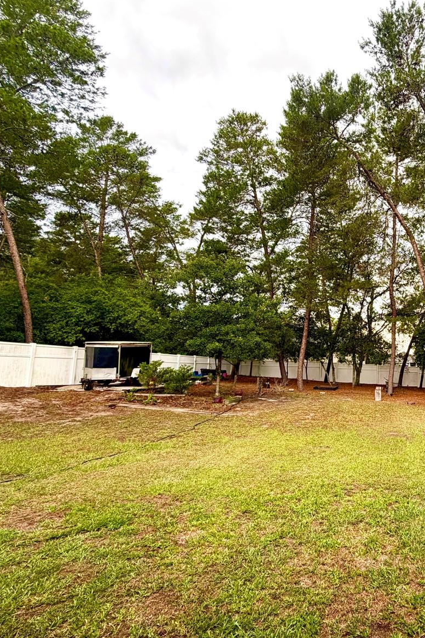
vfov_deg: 84.0
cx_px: 390
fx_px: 354
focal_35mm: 20
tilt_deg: +9.8
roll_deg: -0.5
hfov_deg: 53.4
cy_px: 318
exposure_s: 1/121
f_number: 2.2
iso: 64
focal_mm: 2.22
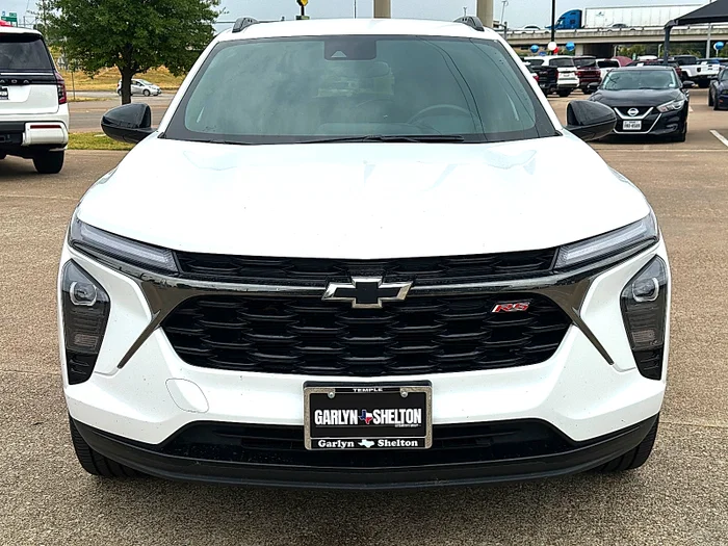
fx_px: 1009
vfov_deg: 30.3
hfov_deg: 39.7
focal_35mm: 48
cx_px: 364
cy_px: 273
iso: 64
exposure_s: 1/3876
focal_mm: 6.86
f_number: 1.78
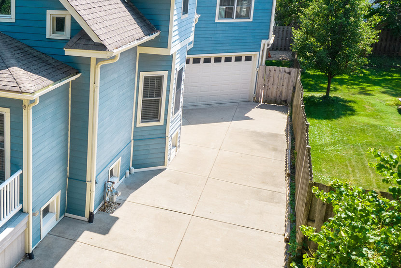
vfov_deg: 31.1
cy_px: 107
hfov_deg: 40.7
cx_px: 16
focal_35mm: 43
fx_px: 479
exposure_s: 1/800
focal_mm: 8.38
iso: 100
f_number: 2.8
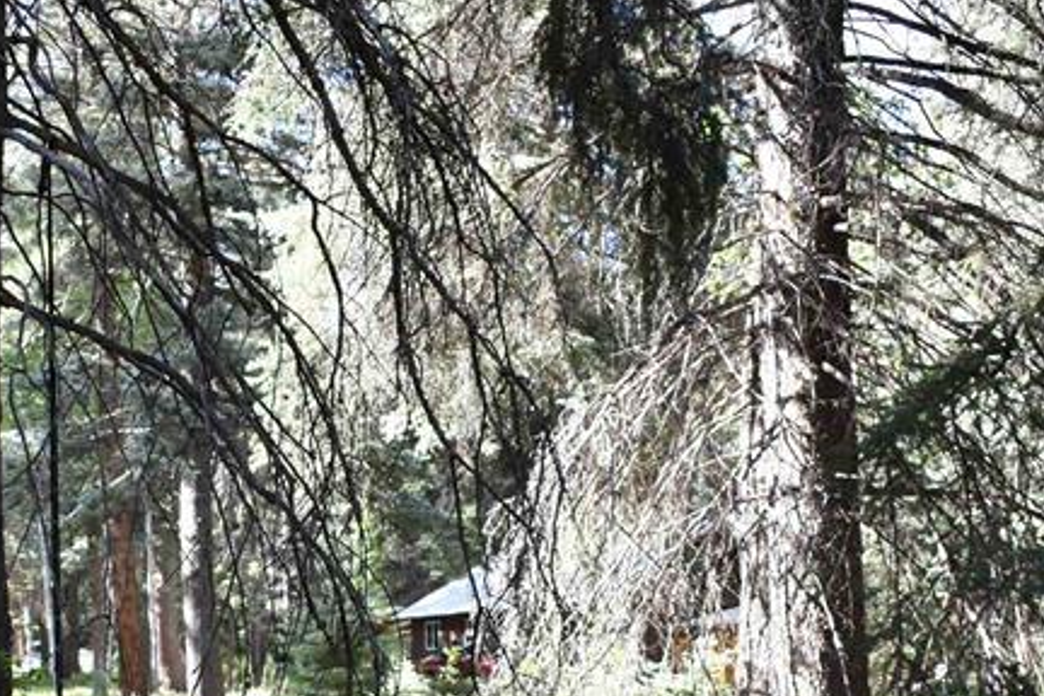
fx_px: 1856
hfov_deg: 31.3
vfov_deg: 20.4
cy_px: 737
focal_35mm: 64
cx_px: 392
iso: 400
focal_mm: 18
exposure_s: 1/250
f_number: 4
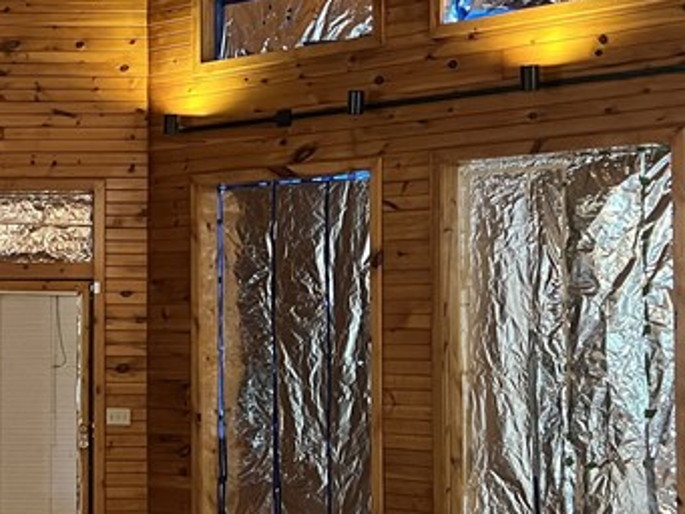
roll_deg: +1.0
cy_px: 249
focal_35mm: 78
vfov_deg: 18.9
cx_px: 74
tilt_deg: +3.9
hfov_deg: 24.3
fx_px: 1544
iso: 500
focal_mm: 5.7
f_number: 1.5
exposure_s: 1/40
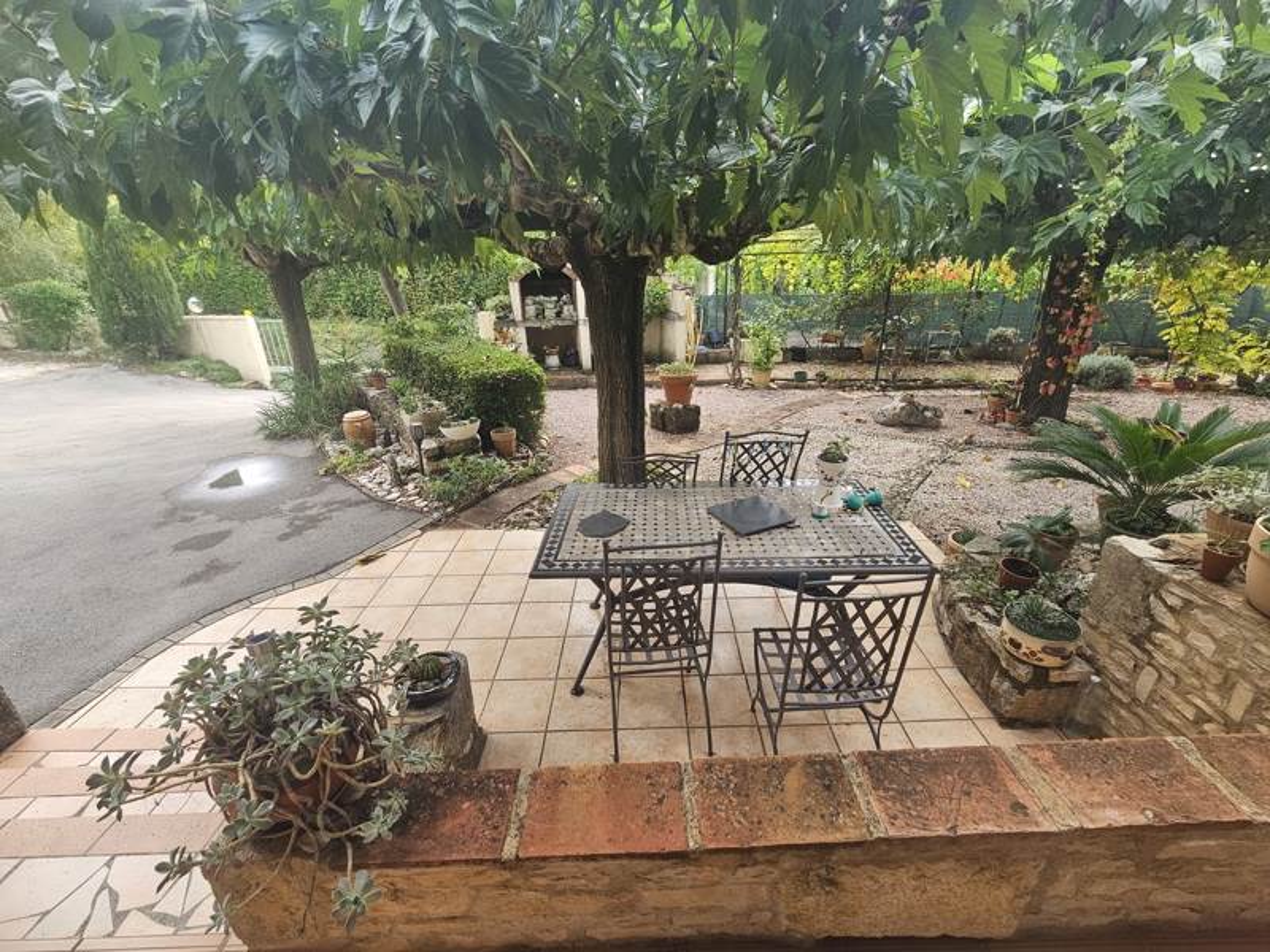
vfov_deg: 89.9
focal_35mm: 13
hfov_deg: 106.2
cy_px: 476
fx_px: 477
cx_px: 635
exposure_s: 1/191
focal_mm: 2.2
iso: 50
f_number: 2.2
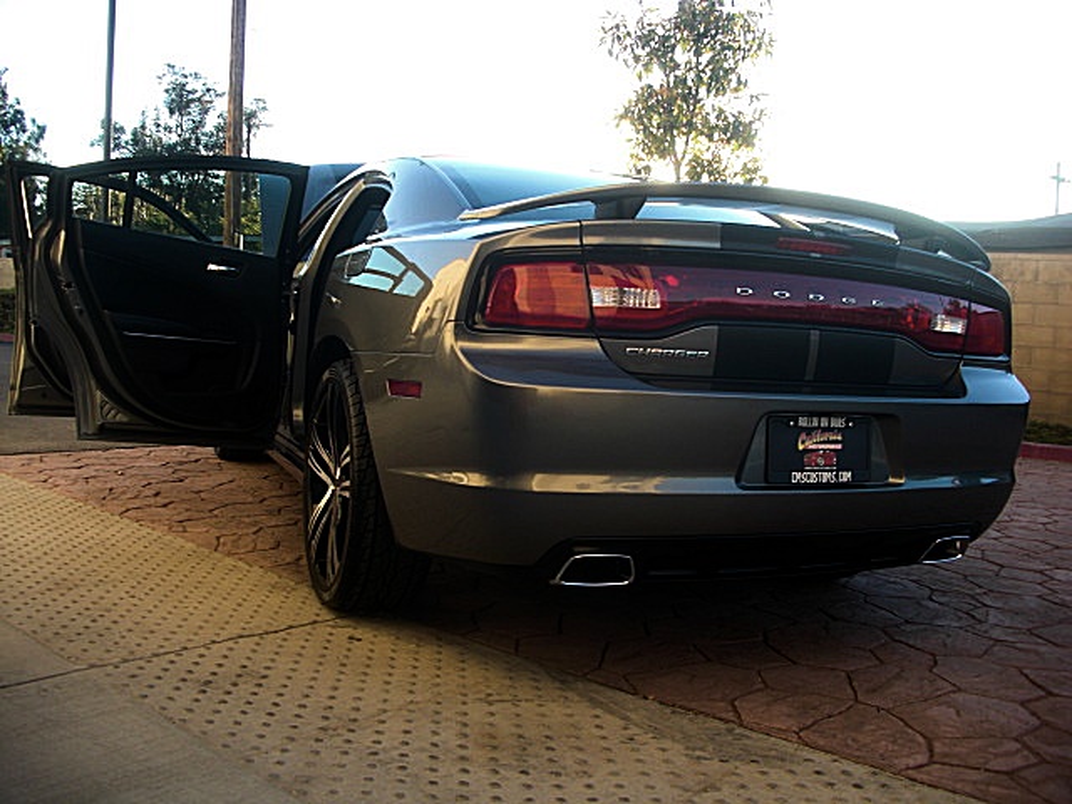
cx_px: 536
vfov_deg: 39.7
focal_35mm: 36
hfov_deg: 51.4
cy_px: 402
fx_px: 1115
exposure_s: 1/100
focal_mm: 6.3
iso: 50
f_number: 2.8
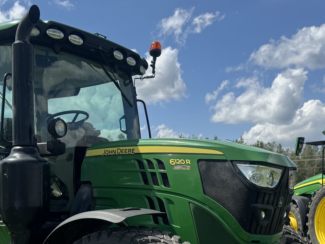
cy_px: 207
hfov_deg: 34.3
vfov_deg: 25.5
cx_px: 150
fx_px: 526
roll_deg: -1.1
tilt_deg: -0.9
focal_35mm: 56
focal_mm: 6.76
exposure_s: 1/5348
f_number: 1.78
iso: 80
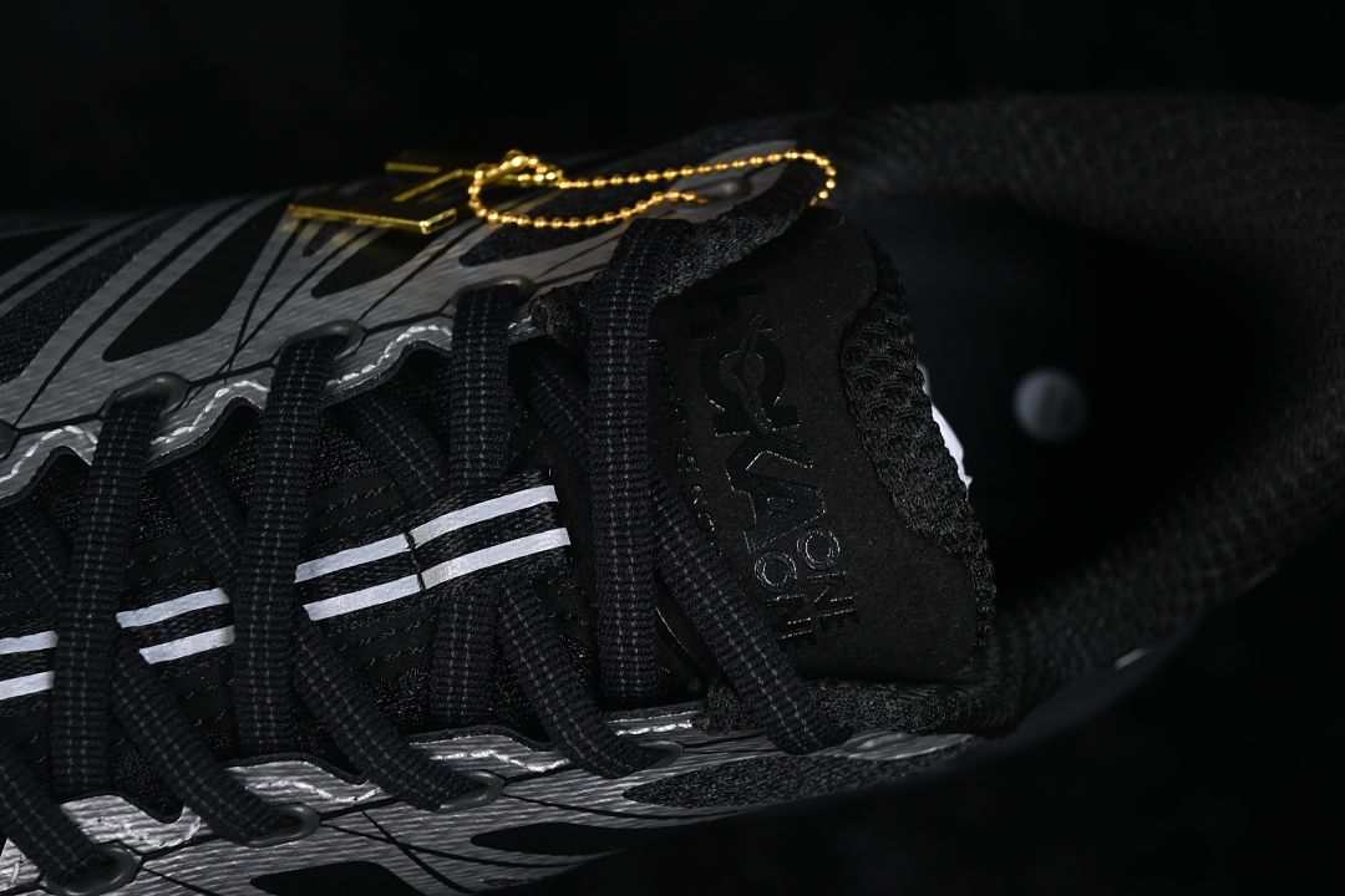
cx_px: 672
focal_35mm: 75
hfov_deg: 27.0
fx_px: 2802
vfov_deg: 18.2
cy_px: 448
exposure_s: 1/60
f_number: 6.3
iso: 160
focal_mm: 50
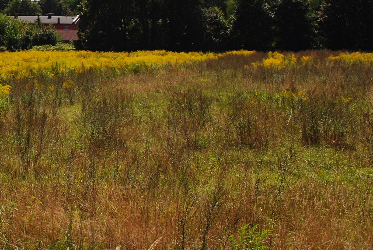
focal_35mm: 81
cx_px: -27
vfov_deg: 16.5
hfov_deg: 23.6
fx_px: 840
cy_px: -2
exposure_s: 1/250
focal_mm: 24
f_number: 10
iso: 125
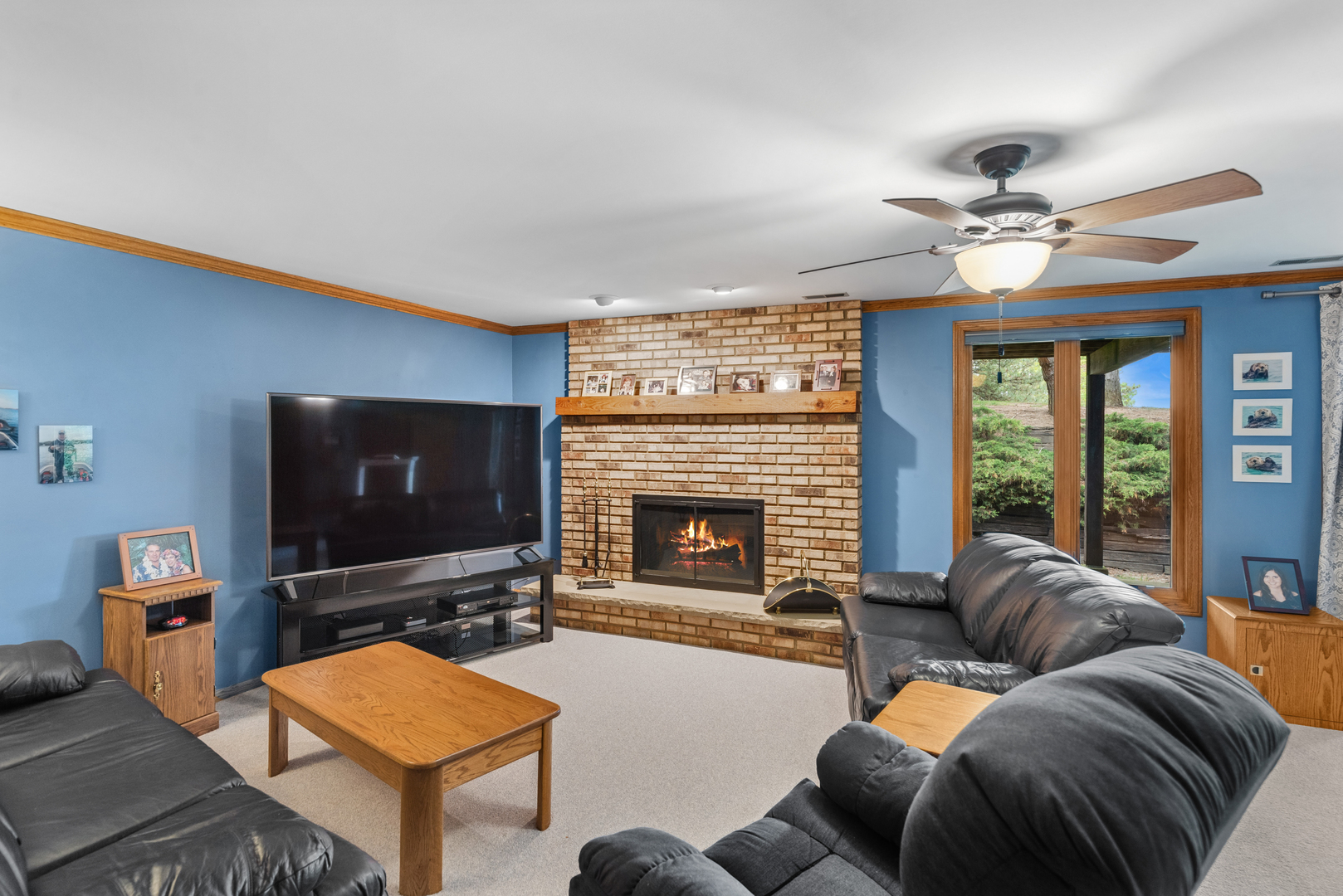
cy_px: 448
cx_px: 672
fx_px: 634
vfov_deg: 70.5
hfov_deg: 93.3
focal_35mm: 17
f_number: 8
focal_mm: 17
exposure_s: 1/6
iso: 200
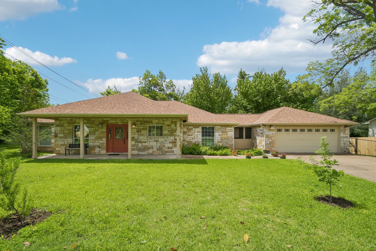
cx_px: 188
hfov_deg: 100.4
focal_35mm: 15
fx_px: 157
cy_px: 126
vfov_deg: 77.3
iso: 400
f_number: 8
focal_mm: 10
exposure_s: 1/1000
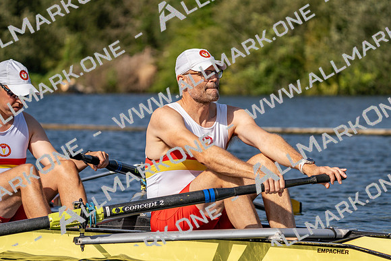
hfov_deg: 10.3
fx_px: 2173
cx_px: 196
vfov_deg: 6.9
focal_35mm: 200
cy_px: 130
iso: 125
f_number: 5.6
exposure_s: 1/1600
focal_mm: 200
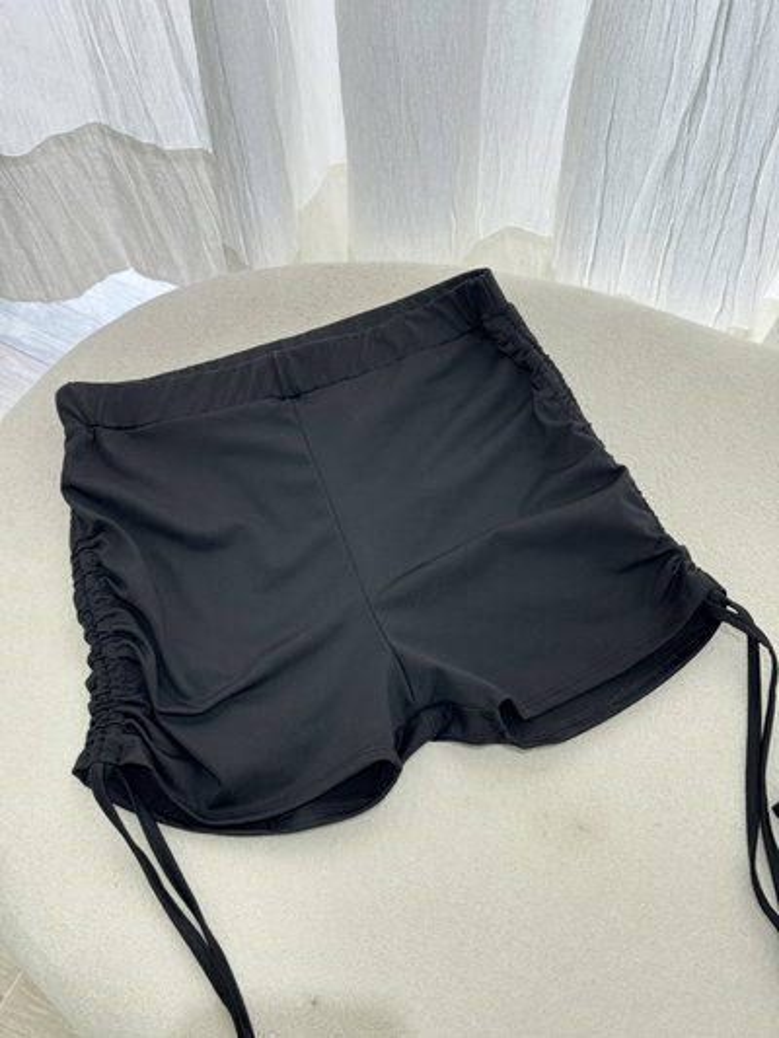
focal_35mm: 48
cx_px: 390
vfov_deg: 39.6
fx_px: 1440
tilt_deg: -64.3
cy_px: 519
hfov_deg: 30.3
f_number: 1.78
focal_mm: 6.76
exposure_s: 1/50
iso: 64
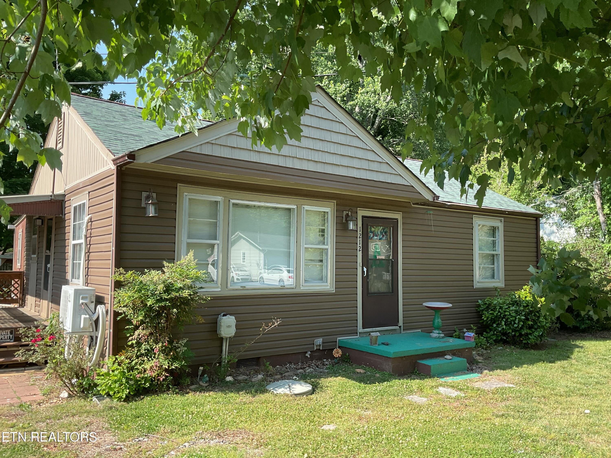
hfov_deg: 61.7
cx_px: 306
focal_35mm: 29
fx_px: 512
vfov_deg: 48.2
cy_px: 229
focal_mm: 3
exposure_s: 1/461
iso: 16
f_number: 1.8
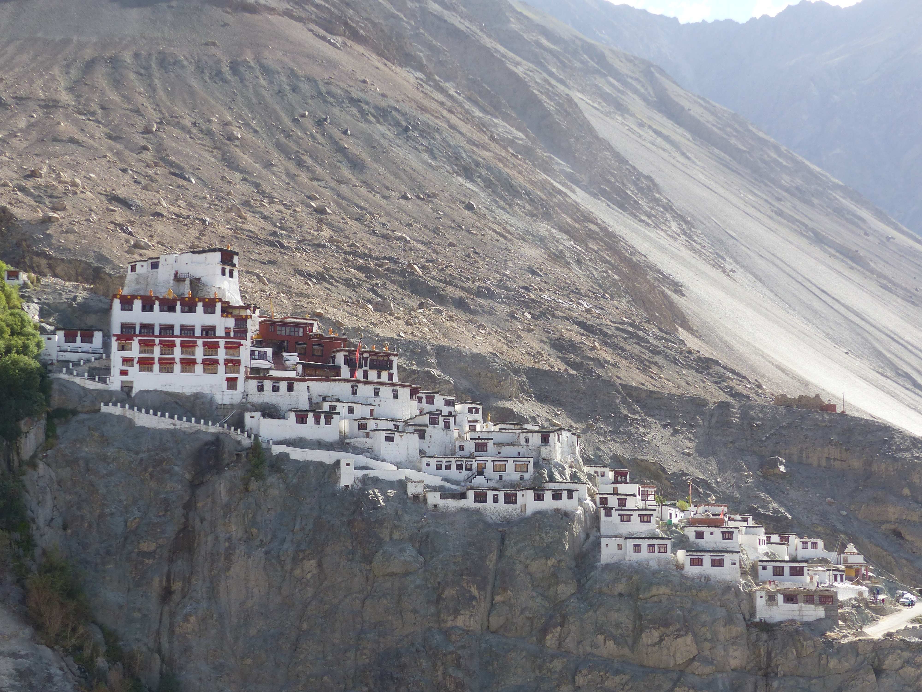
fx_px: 1918
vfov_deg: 20.4
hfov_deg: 27.0
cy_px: 346
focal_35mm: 72
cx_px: 461
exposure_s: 1/500
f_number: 4
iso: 100
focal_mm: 13
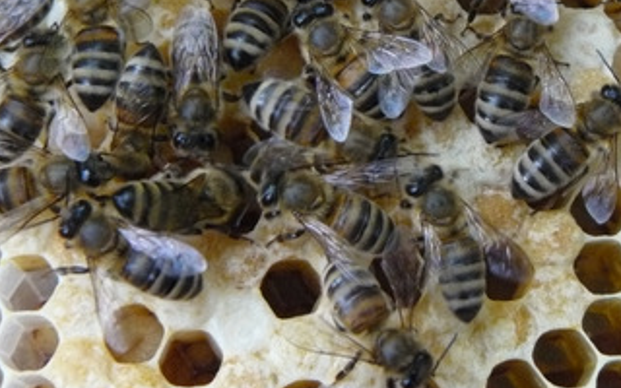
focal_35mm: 111
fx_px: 1879
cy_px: 46
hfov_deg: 18.7
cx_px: 400
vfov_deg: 11.7
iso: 400
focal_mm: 11.2
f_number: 3.2
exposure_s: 1/50
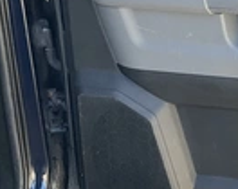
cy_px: 41
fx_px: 604
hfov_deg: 21.1
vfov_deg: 17.7
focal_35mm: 86
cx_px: 269
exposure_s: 1/122
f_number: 1.8
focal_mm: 3
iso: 20
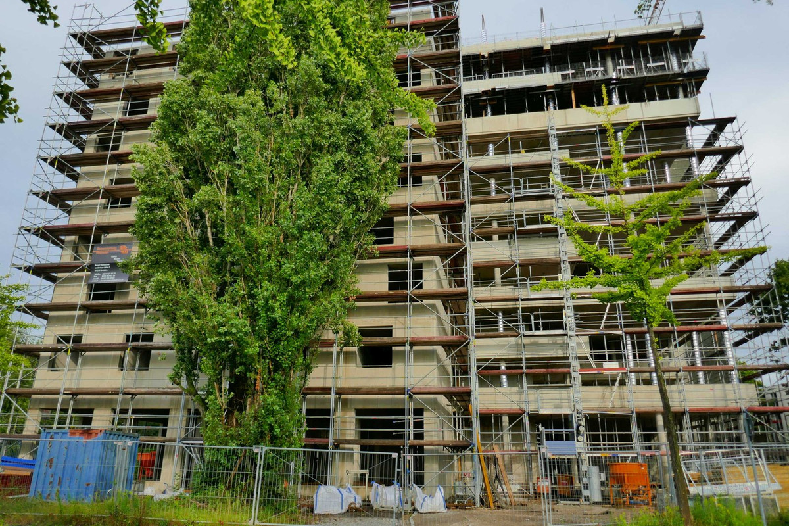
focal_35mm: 25
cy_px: 263
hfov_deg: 71.5
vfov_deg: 51.3
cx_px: 394
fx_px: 548
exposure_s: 1/1000
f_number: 2.8
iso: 500
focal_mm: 9.1
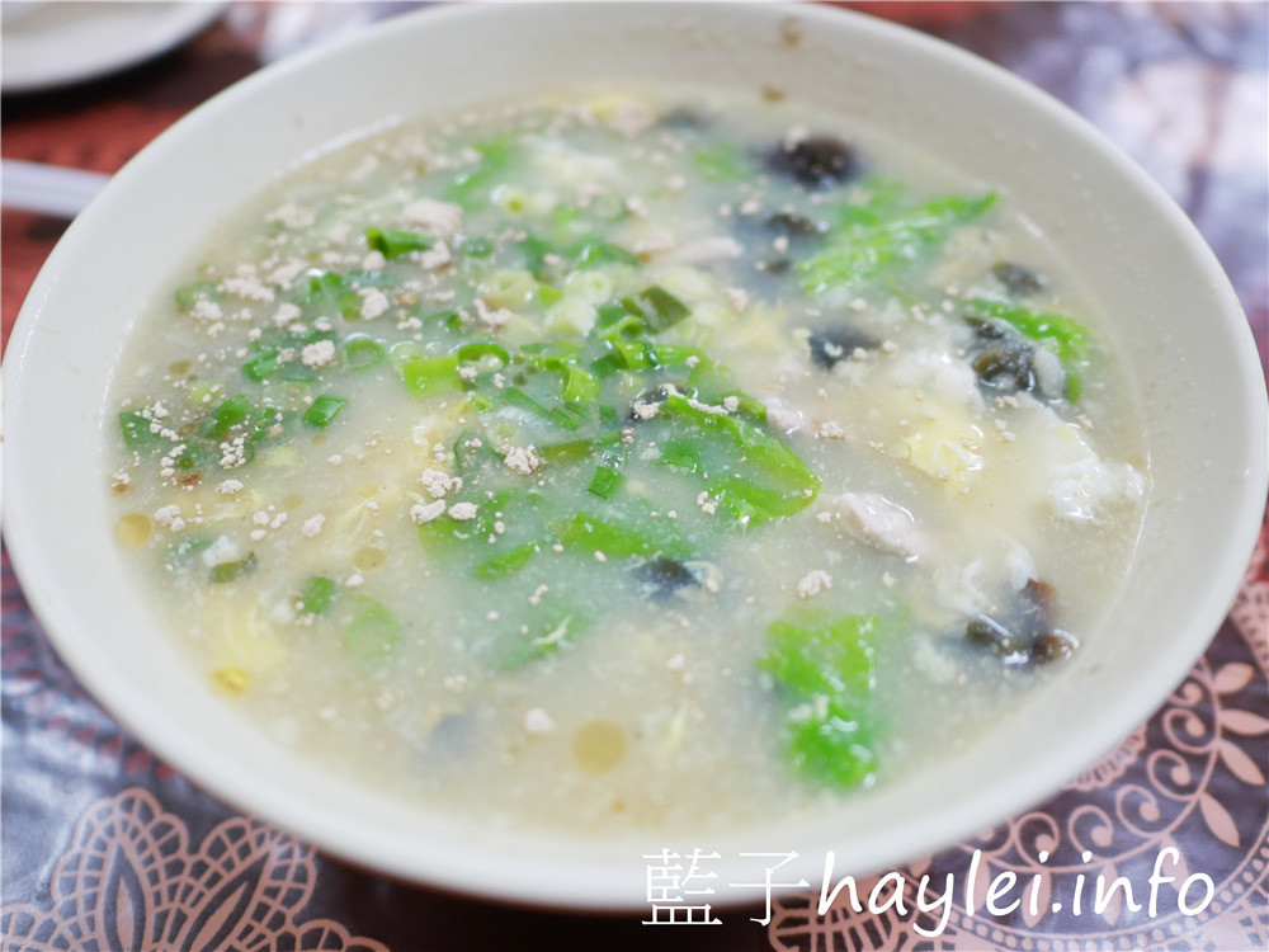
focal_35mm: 30
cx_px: 634
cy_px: 476
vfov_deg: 46.8
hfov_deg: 60.0
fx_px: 1100
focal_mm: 15
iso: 500
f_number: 1.7
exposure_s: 1/60
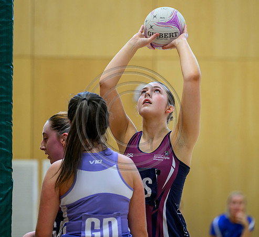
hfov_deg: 7.5
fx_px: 1970
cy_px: 118
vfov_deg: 6.9
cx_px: 141
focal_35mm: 243
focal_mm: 200
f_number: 3.2
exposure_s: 1/1000
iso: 3200
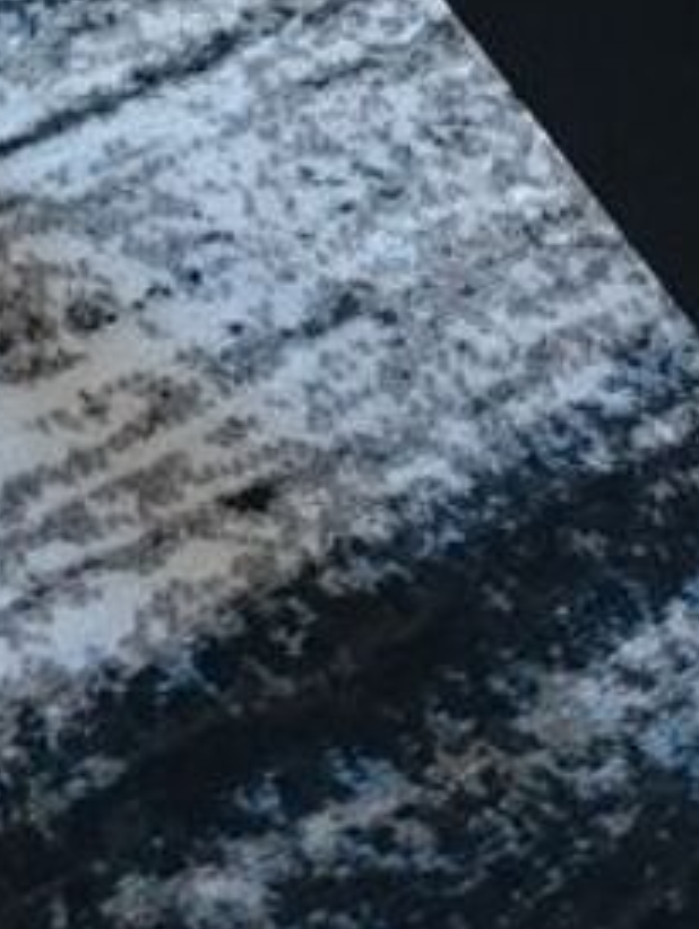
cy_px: -222
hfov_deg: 10.4
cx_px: -10
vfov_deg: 13.5
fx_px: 3790
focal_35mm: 141
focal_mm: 3.96
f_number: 1.8
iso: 160
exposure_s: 1/25
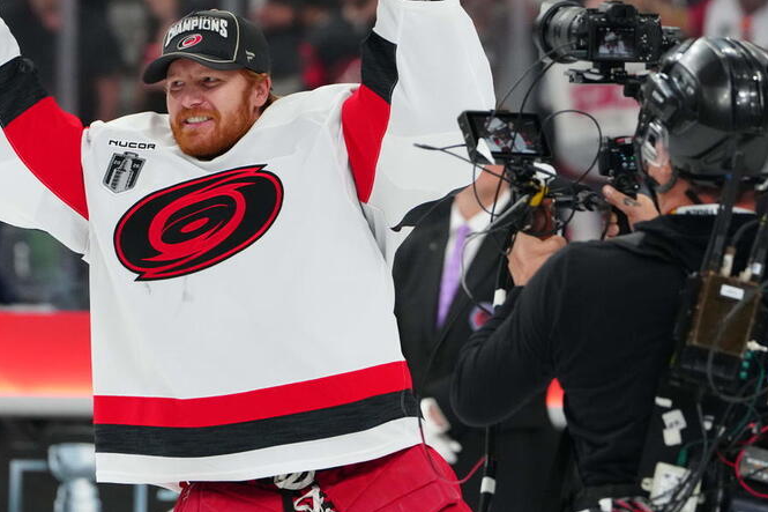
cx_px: 246
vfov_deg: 3.8
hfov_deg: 5.7
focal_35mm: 361
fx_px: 7699
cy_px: 119
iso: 4000
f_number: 4
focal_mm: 200
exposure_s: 1/1250
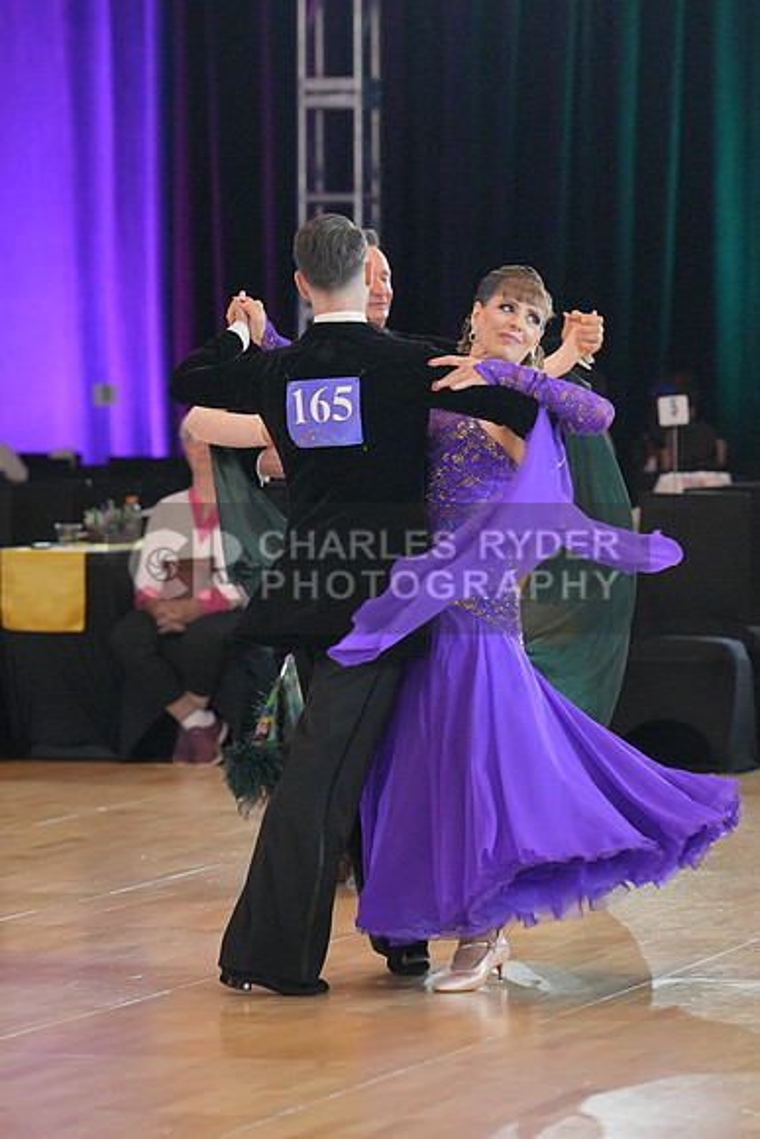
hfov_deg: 6.1
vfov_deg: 9.1
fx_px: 7120
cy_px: 570
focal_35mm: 225
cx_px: 380
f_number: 3.5
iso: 3200
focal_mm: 150
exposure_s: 1/500
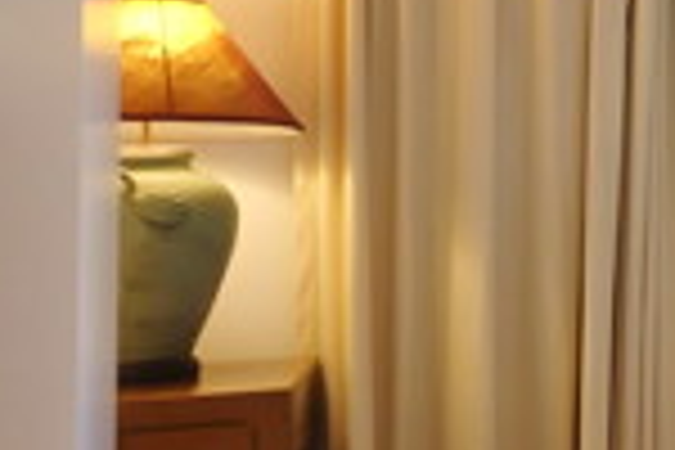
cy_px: 76
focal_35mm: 96
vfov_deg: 14.2
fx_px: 1800
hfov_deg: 16.3
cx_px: 1346
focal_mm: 16
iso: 640
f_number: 4
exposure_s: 1/30
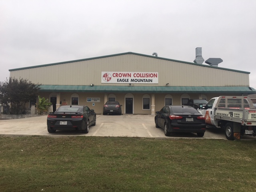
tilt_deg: +4.5
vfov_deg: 48.2
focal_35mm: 29
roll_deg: -0.7
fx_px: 214
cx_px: 128
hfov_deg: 61.7
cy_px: 96
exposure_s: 1/232
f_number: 2.2
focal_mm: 4.15
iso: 25
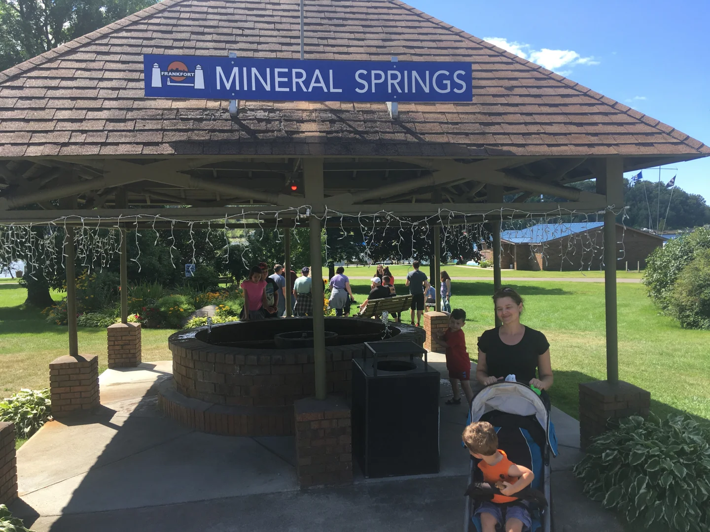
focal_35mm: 29
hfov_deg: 61.7
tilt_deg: -1.9
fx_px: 595
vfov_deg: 48.2
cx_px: 355
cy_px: 266
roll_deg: +0.4
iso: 25
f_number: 2.2
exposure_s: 1/582
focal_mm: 4.15
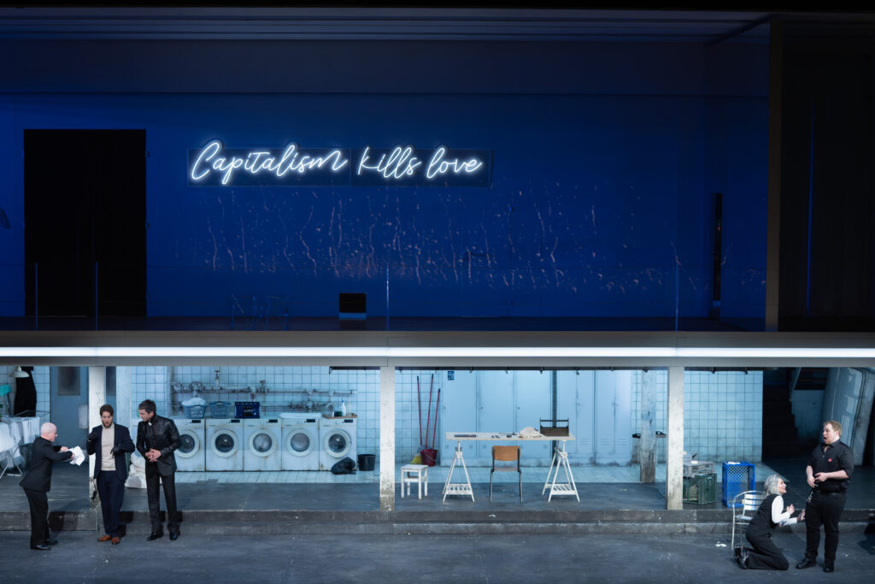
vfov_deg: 19.5
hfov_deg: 28.8
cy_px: 292
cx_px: 438
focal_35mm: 70
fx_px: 1702
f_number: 4
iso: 1600
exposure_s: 1/320
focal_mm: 70
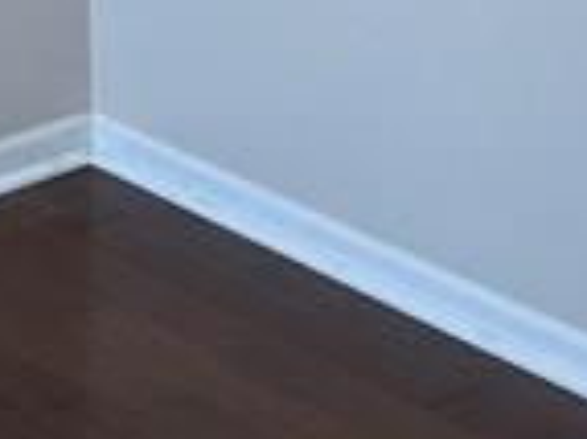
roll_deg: -0.1
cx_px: 612
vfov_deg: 7.5
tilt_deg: -1.4
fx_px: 2914
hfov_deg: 11.4
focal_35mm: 172
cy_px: -935
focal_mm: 6.76
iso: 160
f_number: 1.78
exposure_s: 1/180
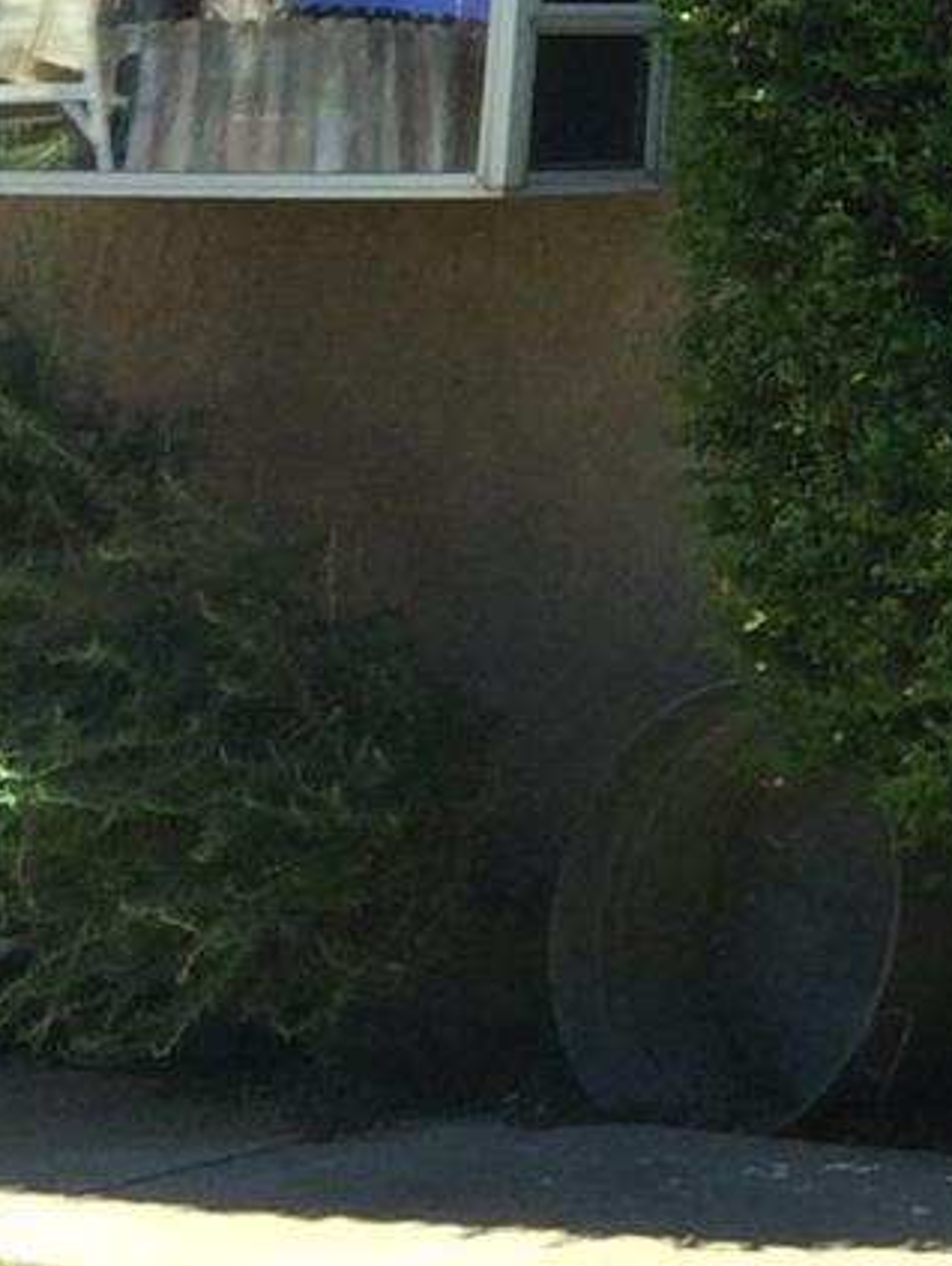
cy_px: -961
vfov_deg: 13.1
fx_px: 5016
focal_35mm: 137
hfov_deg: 9.7
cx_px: 2233
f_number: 2.2
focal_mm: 4.15
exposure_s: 1/519
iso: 32
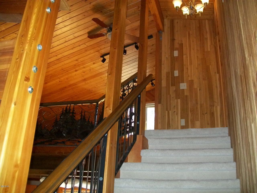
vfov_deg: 39.7
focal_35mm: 36
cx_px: 128
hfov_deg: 51.4
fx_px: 267
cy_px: 96
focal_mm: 6
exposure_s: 1/60
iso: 160
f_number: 2.7
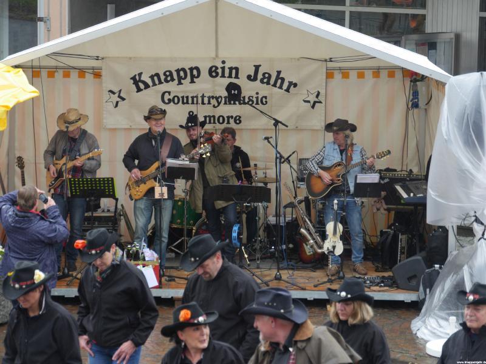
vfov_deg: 11.6
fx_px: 1797
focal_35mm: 128
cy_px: 182
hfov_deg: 15.4
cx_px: 243
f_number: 5.7
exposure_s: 1/125
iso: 400
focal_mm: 64
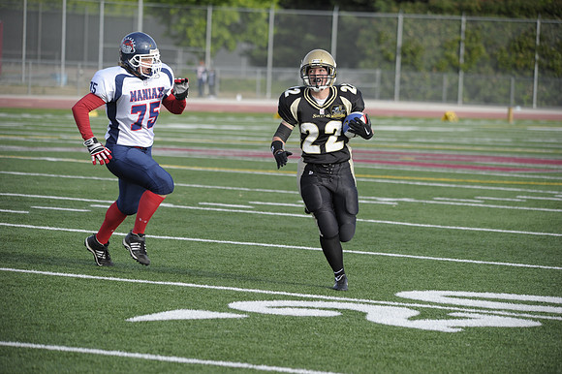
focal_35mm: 230
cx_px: 281
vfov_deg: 6.0
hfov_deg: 9.0
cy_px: 187
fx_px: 3588
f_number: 5.6
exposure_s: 1/1000
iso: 500
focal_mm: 230
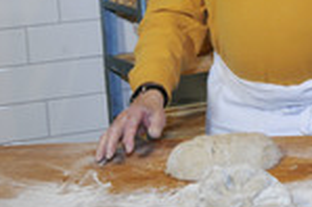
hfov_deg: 13.6
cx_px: 417
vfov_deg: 9.3
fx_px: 1255
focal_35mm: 145
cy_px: -69
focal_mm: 48
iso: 1000
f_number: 7.1
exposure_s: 1/50
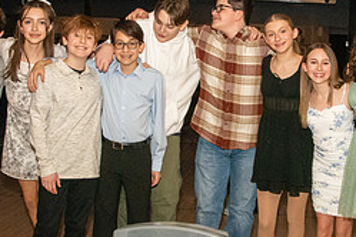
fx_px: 623
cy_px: 92
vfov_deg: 21.5
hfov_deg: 31.7
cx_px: 236
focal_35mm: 63
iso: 4000
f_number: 14
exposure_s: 1/160
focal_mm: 18
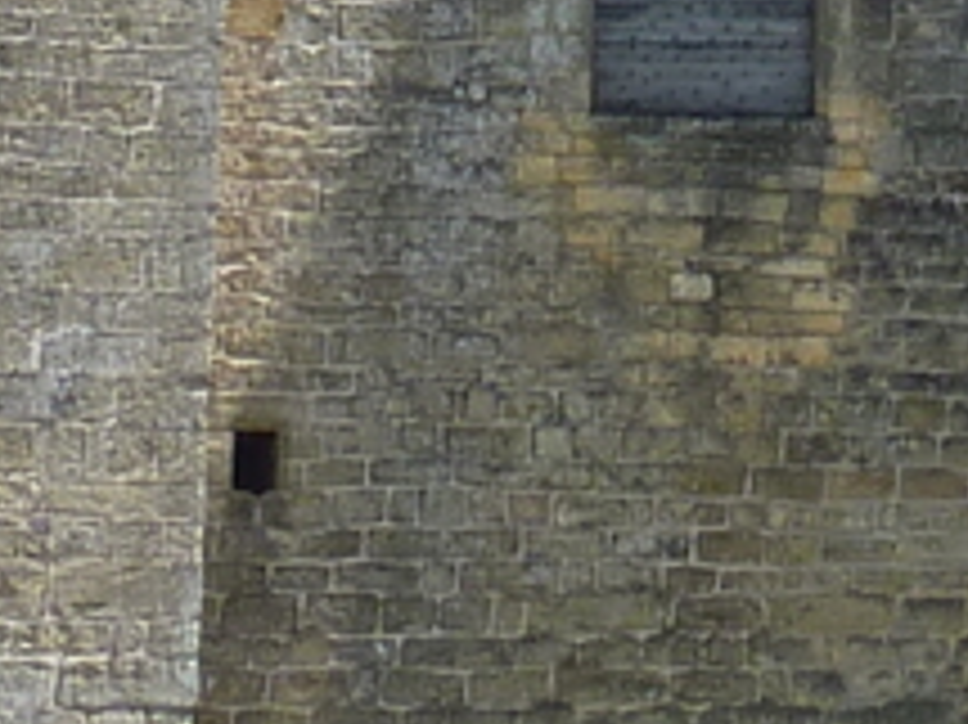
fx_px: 5198
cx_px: 1400
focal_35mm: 186
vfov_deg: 7.4
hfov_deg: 10.3
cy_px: -1048
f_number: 4
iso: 80
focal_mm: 4.1
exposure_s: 1/400
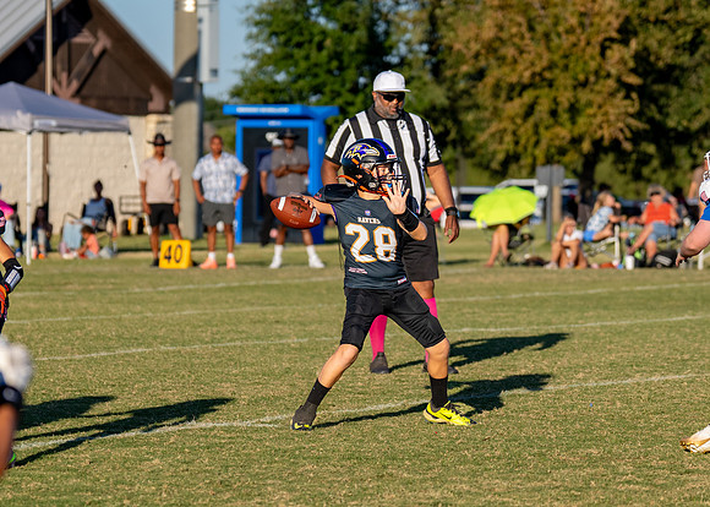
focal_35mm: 219
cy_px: 278
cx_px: 331
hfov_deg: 9.2
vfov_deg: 6.6
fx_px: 4423
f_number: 2.8
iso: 160
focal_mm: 105
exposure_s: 1/3200
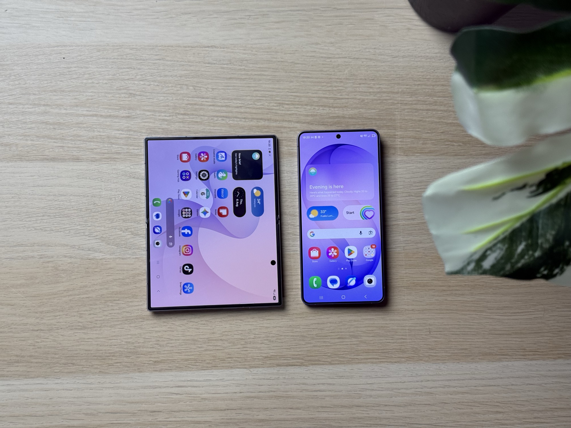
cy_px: 214
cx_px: 286
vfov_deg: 30.3
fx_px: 792
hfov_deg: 39.7
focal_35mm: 48
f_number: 1.78
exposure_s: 1/120
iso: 80
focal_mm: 6.76
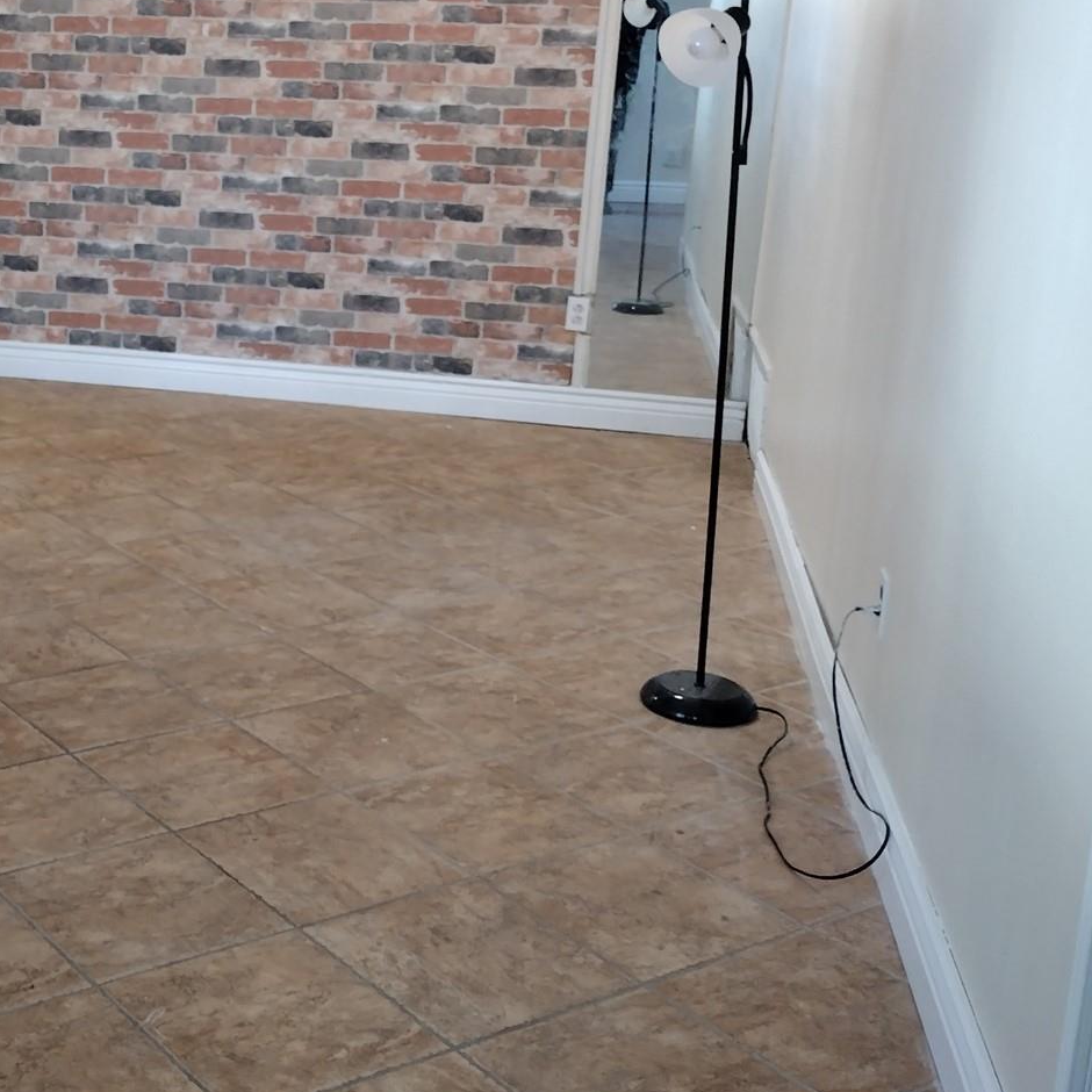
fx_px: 1856
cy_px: 365
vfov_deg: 32.5
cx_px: 89
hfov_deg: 31.1
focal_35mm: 52
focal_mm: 4.71
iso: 481
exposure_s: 1/40
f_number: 1.7
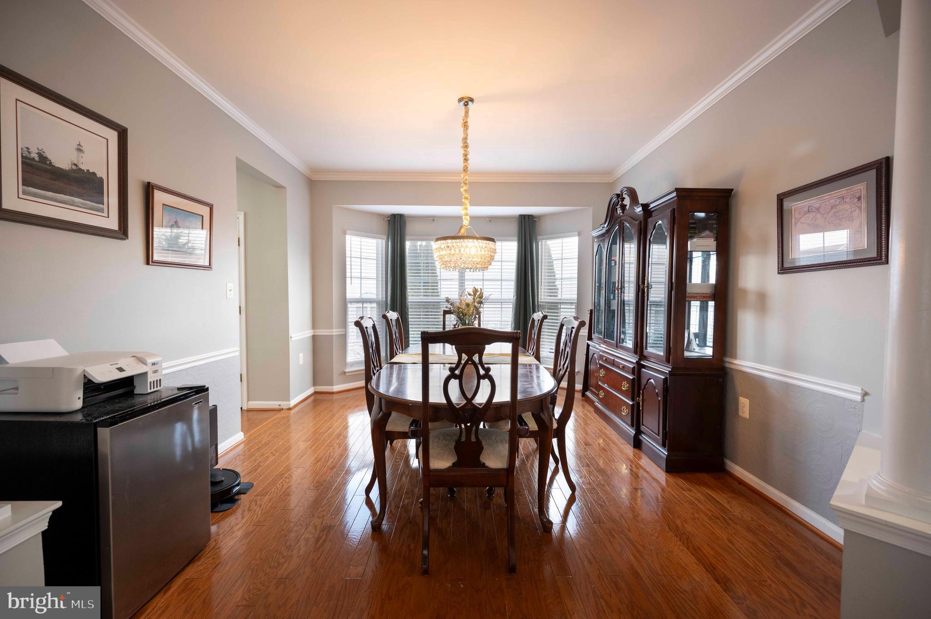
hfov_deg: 100.4
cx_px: 466
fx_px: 388
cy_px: 310
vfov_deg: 77.2
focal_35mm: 15
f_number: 5
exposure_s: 1/320
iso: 1000
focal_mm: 15
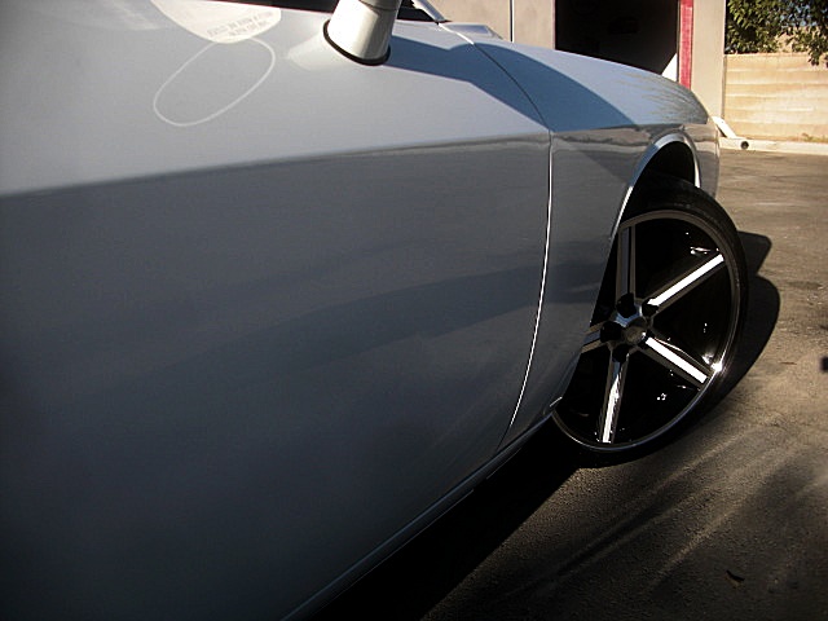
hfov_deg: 51.4
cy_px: 310
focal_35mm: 36
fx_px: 861
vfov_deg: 39.7
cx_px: 414
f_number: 2.8
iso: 50
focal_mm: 6.3
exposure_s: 1/640
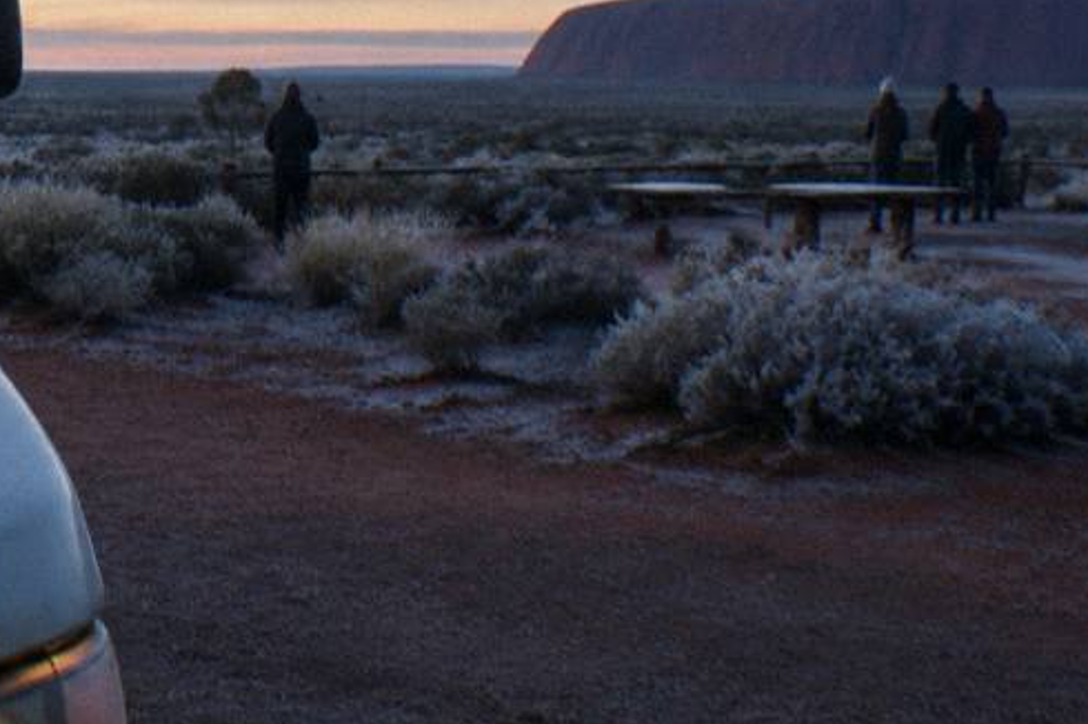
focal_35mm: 100
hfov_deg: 20.4
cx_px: 380
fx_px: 3020
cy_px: 222
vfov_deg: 13.6
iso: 4000
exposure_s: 1/60
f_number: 5
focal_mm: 49
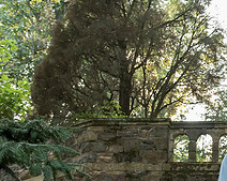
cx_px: 290
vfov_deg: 16.5
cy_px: 164
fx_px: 617
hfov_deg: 19.3
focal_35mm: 92
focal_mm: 35
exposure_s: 1/200
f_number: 4
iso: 1600
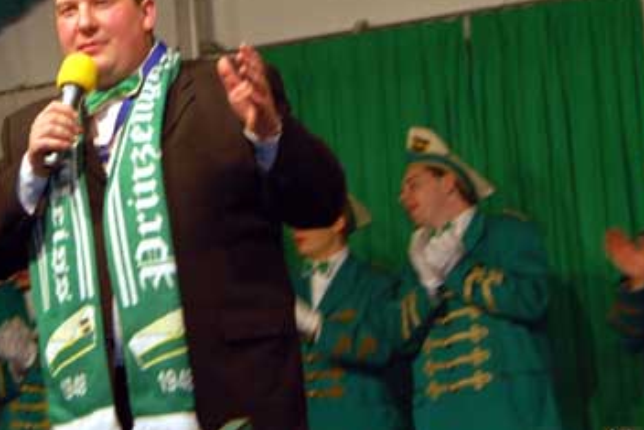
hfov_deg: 12.9
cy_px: 113
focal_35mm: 158
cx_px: 79
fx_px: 2827
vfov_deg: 8.7
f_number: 5
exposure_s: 1/60
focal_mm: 58
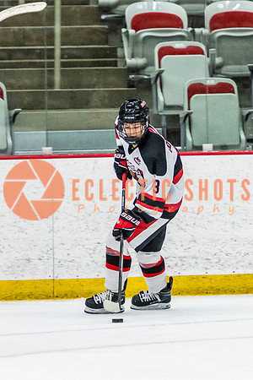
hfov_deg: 2.8
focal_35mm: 483
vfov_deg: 4.3
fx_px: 5092
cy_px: 224
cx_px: 165
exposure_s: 1/640
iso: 3200
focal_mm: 160
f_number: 2.8
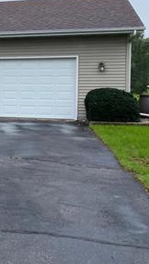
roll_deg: -0.4
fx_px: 442
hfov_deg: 16.0
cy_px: 96
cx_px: -125
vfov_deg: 33.1
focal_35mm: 63
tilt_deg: -1.9
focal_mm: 4.25
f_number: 1.8
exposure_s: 1/752
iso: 32
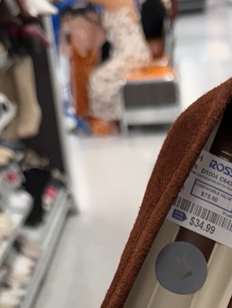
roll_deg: +4.1
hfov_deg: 15.3
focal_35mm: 94
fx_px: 839
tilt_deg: -31.0
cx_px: 260
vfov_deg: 18.5
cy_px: 463
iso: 160
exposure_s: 1/120
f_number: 1.78
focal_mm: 6.76
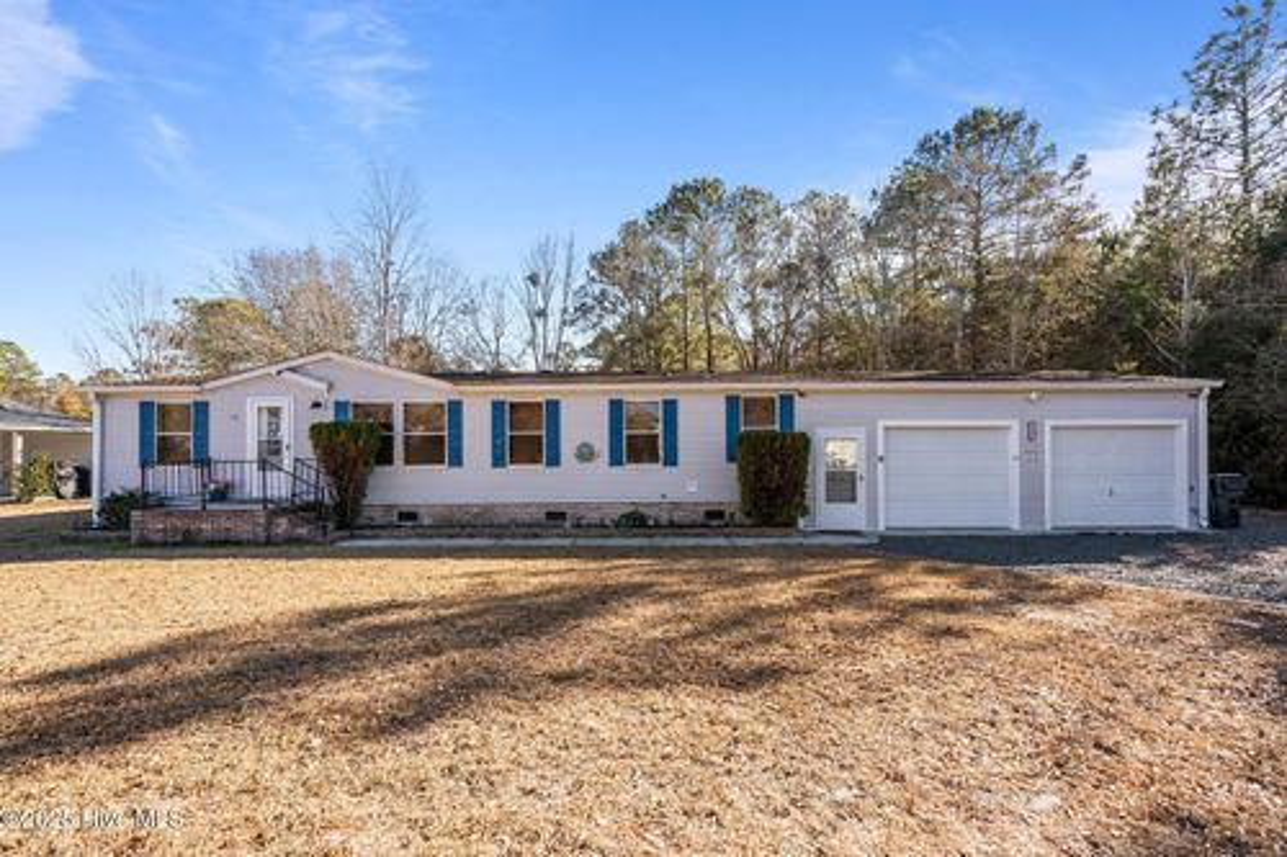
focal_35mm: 16
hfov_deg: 96.8
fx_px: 572
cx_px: 644
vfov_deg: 73.7
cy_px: 428
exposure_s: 1/800
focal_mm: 16
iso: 200
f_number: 4
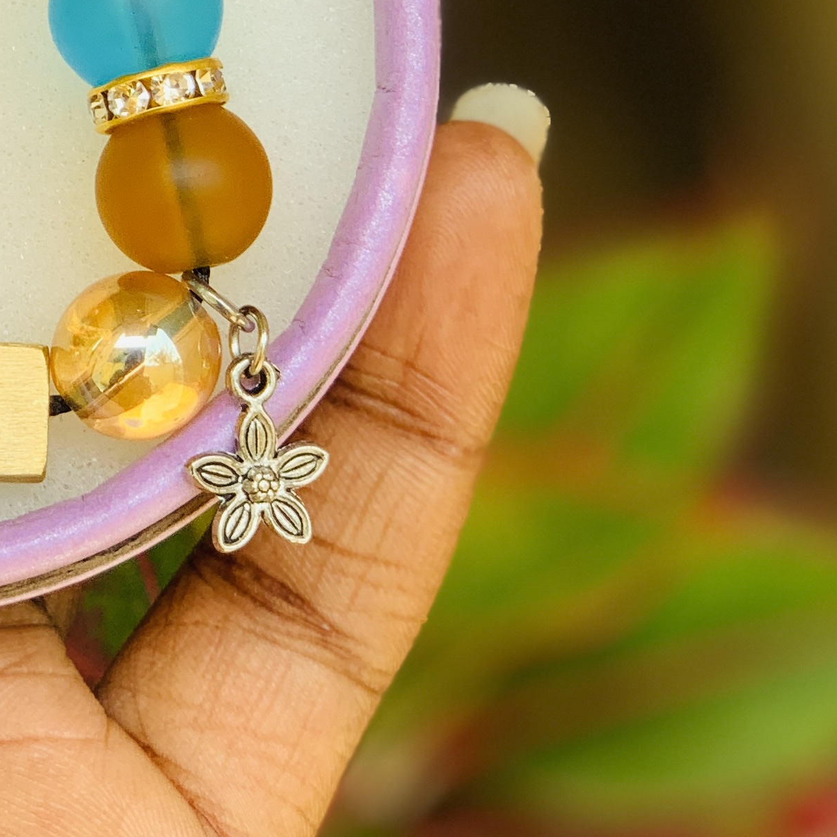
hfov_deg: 11.1
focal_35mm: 154
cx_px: -147
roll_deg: -4.7
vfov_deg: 11.2
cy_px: -8
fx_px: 4213
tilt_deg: -30.8
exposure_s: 1/144
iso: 16
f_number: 2.4
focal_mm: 6
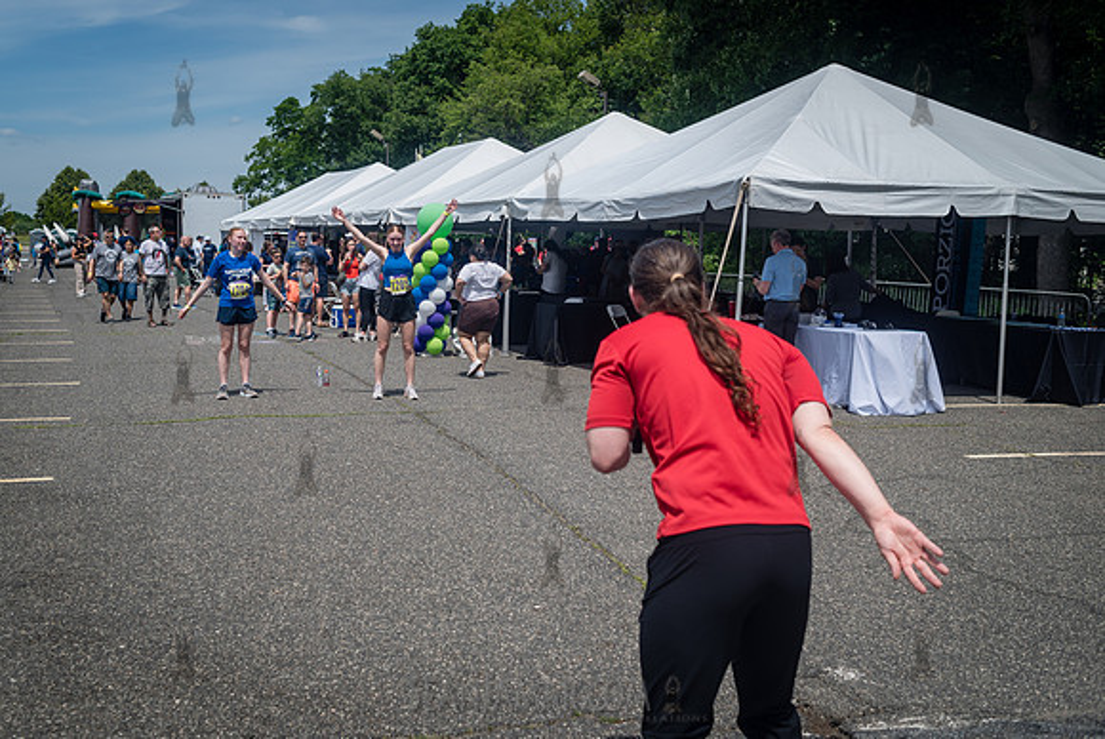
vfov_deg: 33.8
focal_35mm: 40
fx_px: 1215
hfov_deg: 48.8
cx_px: 492
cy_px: 330
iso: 200
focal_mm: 35
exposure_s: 1/3200
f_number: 4
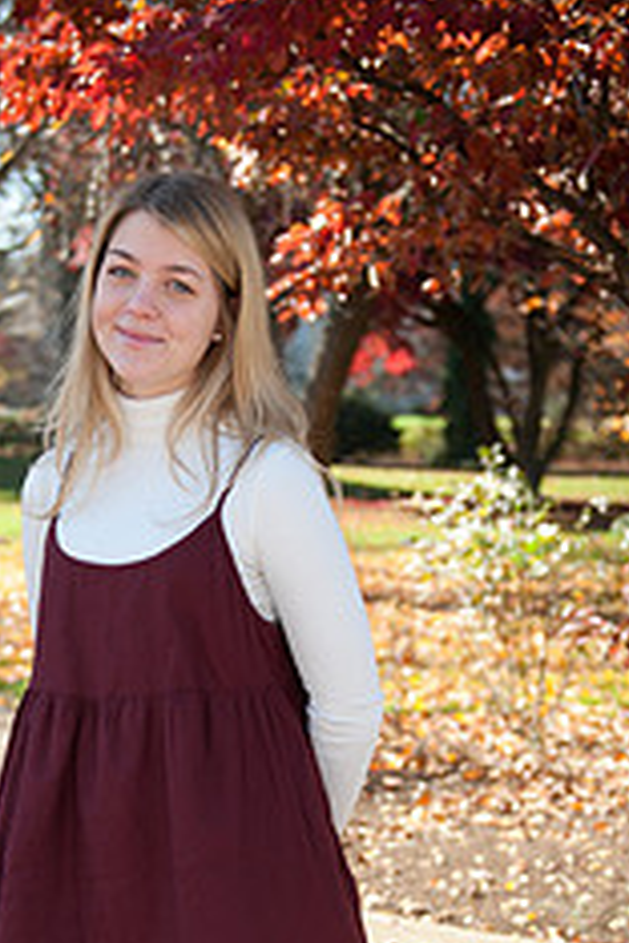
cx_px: 196
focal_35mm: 73
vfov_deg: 27.0
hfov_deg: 18.6
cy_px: 786
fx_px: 1913
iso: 100
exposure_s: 1/640
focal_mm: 38
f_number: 2.8
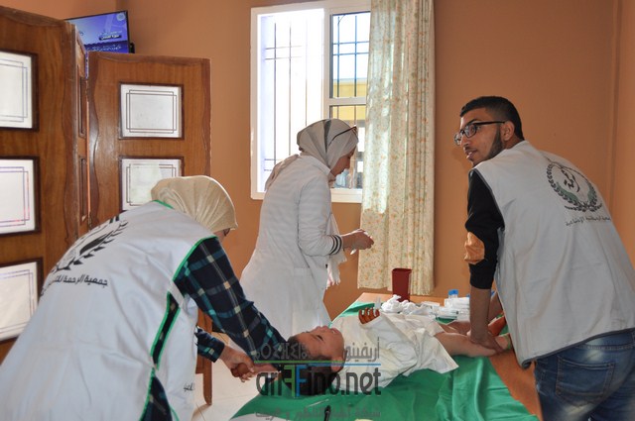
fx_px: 581
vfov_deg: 39.9
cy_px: 210
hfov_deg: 57.3
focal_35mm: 33
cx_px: 318
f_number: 3.5
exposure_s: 1/125
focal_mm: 22
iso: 450
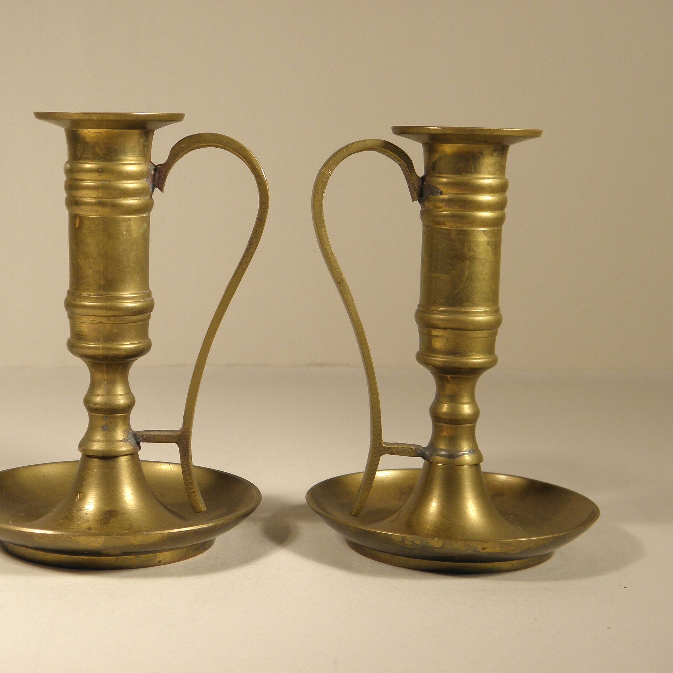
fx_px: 1408
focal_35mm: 64
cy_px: 337
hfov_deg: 26.9
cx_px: 292
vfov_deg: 26.9
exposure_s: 1/50
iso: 100
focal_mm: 9.7
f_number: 4.1
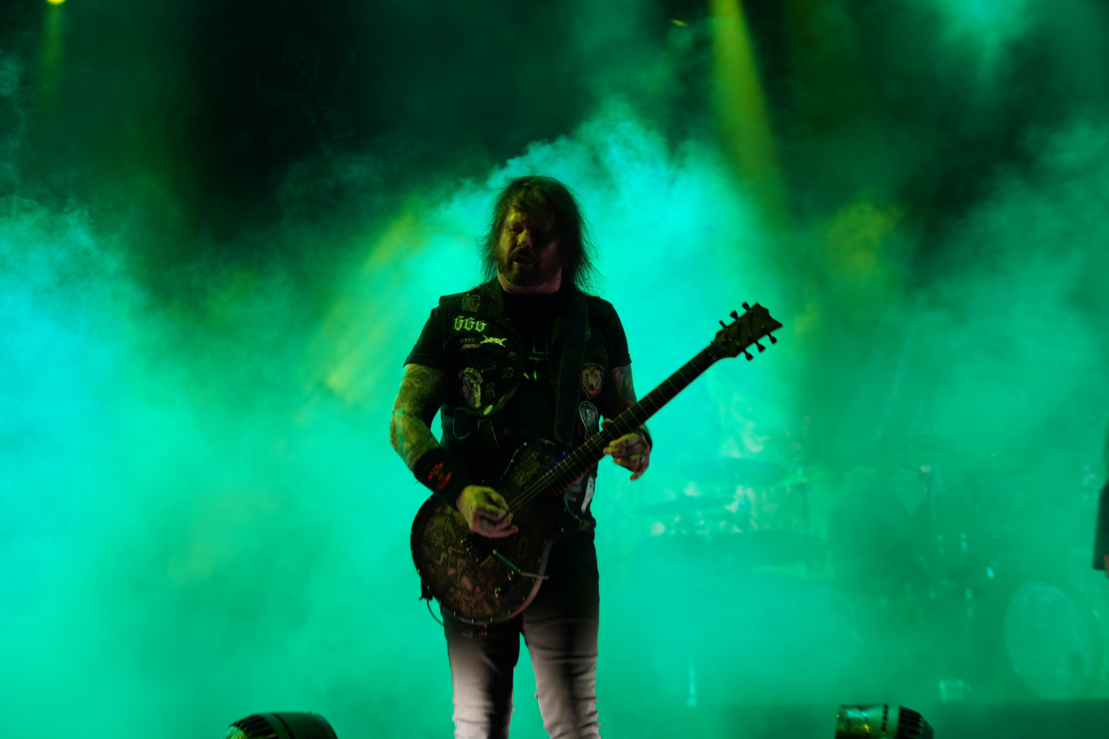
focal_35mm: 68
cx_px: 554
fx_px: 2095
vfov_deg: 20.0
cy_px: 370
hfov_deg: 29.7
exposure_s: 1/100
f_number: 4
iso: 250
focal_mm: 68
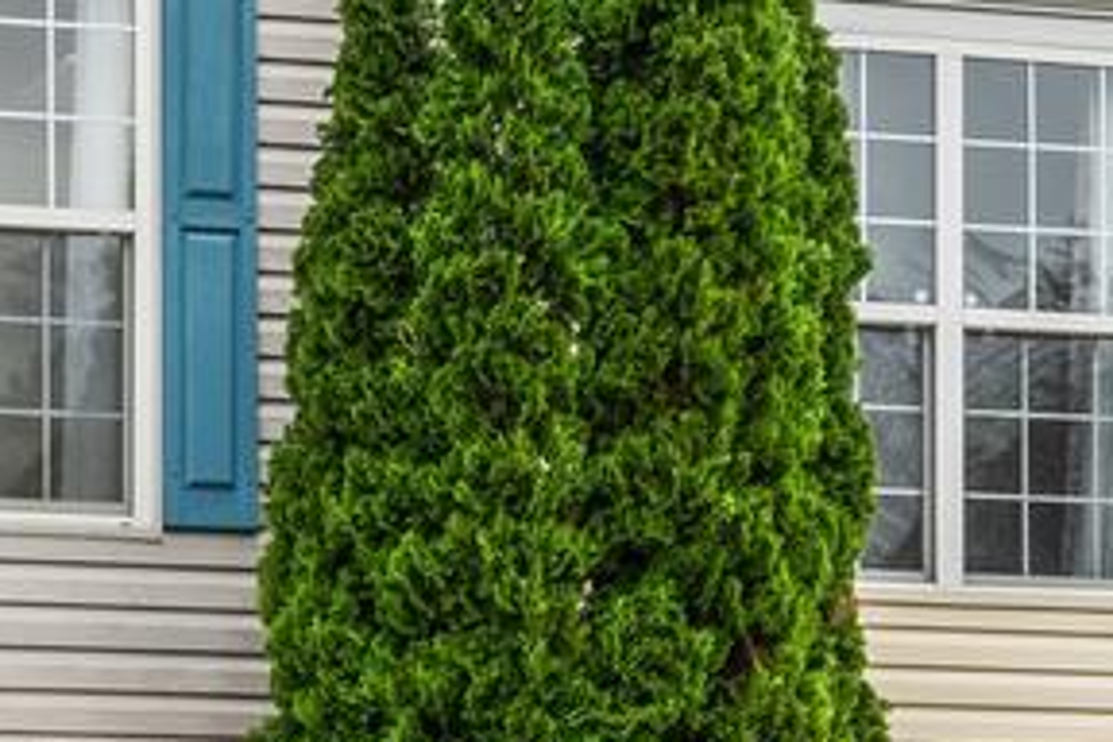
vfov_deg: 9.4
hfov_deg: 13.5
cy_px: 178
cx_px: -410
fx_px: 4483
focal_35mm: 145
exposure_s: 1/13
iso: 160
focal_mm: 29
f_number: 14
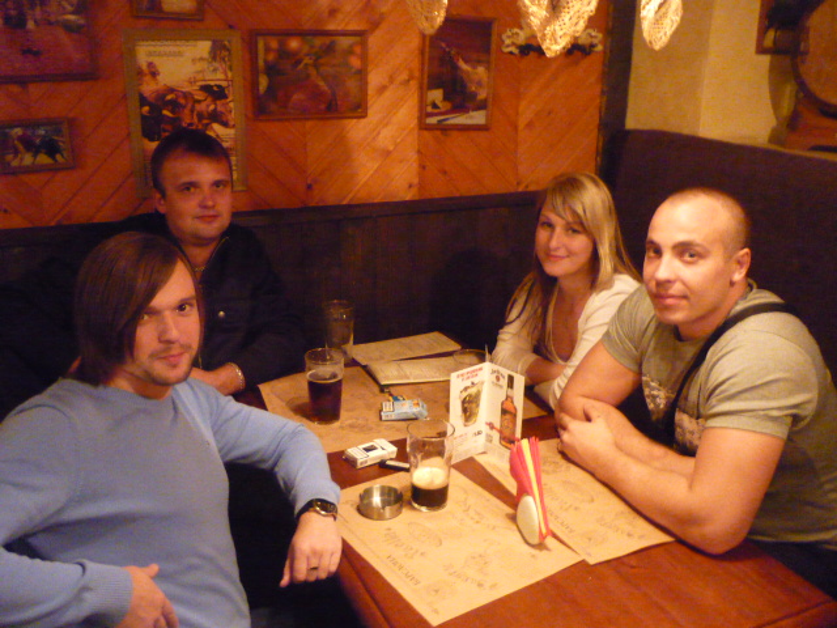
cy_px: 314
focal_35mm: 33
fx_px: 798
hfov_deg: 55.4
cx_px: 418
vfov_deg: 42.9
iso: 1600
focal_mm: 5.5
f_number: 2.8
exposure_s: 1/8
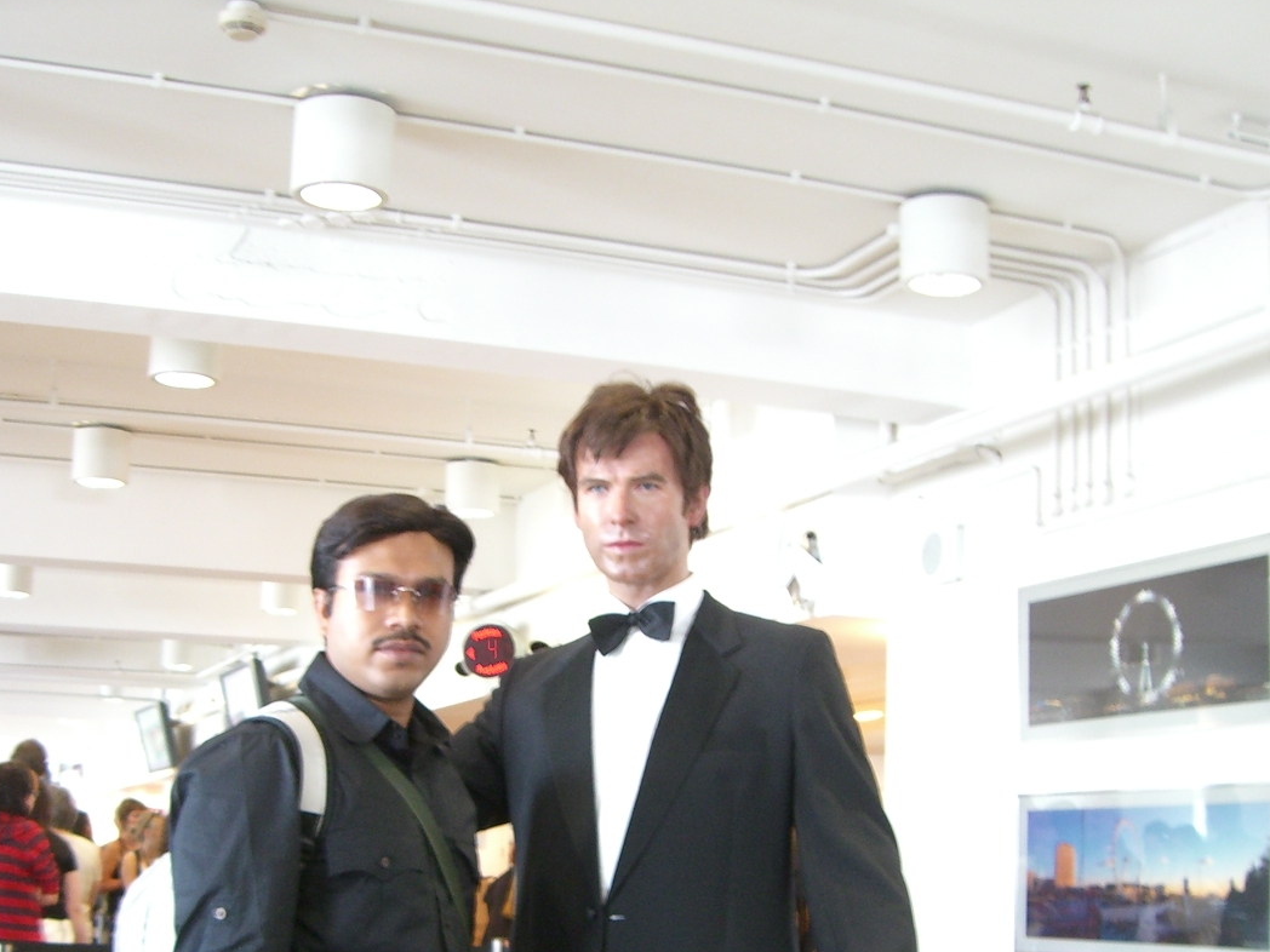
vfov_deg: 24.9
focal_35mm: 58
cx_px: 650
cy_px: 721
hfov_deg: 33.2
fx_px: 2128
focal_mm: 6.2
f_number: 2.7
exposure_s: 1/8
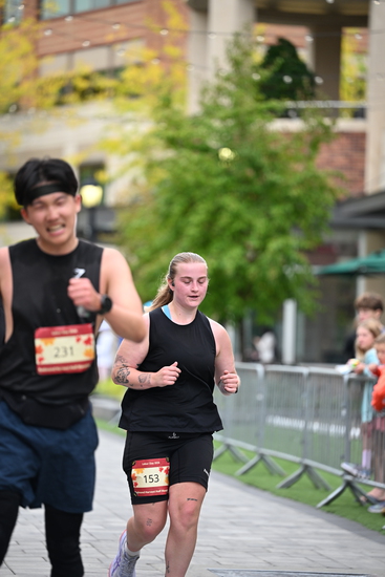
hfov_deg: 8.9
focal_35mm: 155
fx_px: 2485
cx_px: 192
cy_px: 288
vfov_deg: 13.2
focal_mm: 155
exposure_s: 1/2000
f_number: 2.8
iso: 640
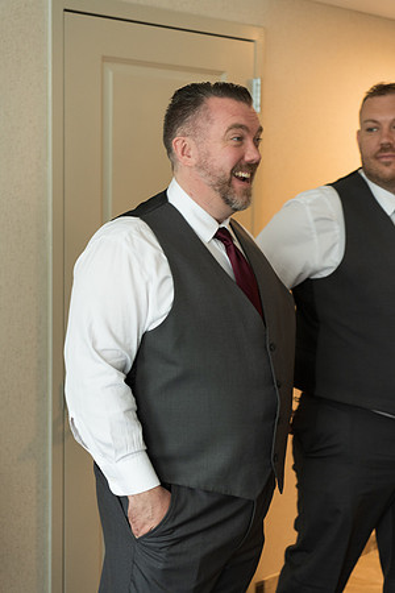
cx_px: 198
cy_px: 296
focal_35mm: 70
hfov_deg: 19.5
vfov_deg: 28.8
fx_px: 1152
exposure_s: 1/125
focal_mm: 70
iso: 1000
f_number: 2.8
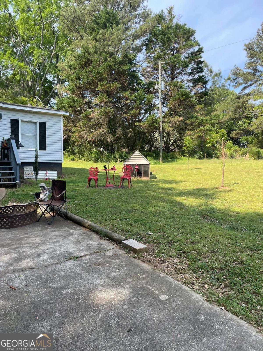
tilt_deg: -3.8
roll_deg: -0.4
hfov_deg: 53.1
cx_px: 132
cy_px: 176
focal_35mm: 26
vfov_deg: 67.3
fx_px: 263
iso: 32
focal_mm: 4.2
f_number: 1.6
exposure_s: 1/861
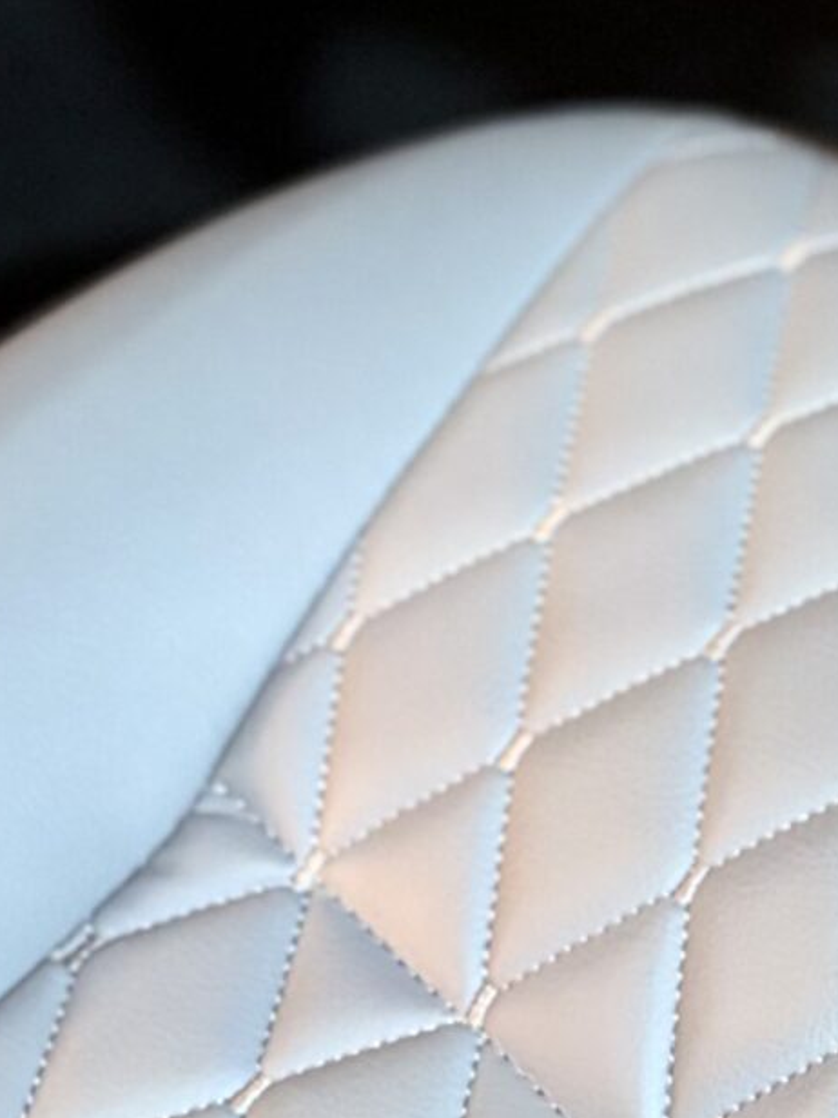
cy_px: -995
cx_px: 1313
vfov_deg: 15.3
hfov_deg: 12.9
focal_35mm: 108
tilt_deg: -26.6
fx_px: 3486
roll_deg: -1.1
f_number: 1.6
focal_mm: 5.96
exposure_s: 1/25
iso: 500
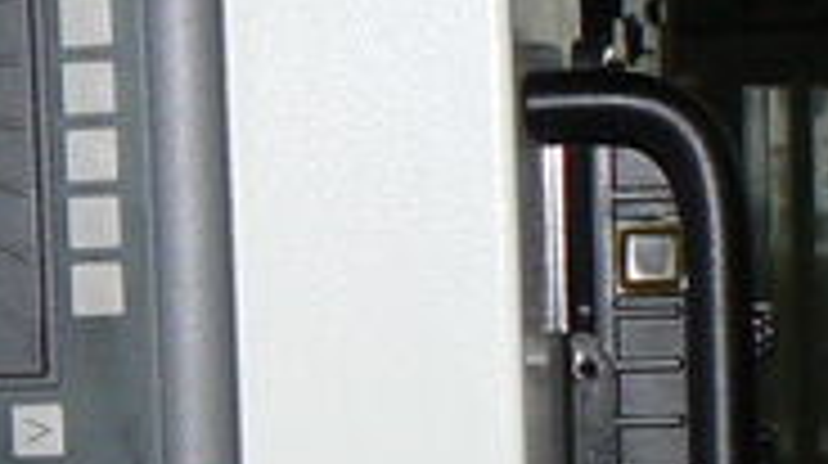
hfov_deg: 11.6
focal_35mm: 180
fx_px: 3947
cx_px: -302
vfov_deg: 6.7
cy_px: 577
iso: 100
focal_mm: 6.4
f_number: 2.8
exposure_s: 1/30
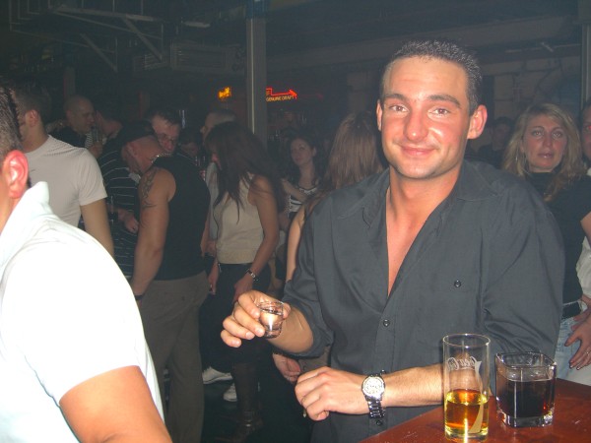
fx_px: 649
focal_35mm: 38
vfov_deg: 37.7
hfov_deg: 49.0
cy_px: 222
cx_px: 296
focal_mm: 7.9
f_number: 2.8
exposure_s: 1/60
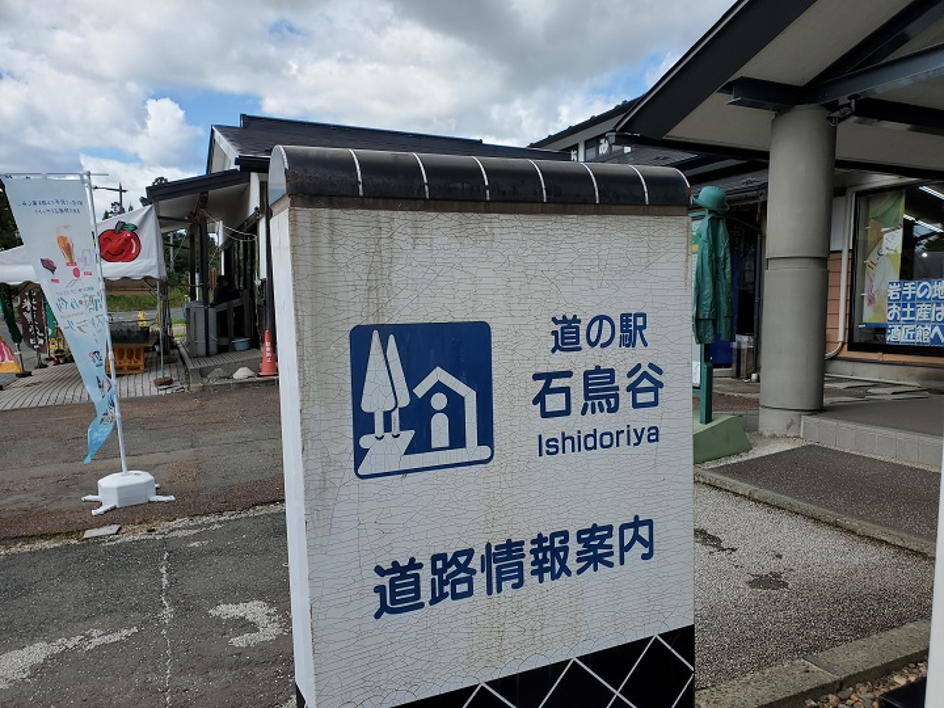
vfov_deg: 53.1
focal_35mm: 26
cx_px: 472
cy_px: 354
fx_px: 709
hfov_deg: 67.3
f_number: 2.4
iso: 50
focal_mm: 4.3
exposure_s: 1/1087
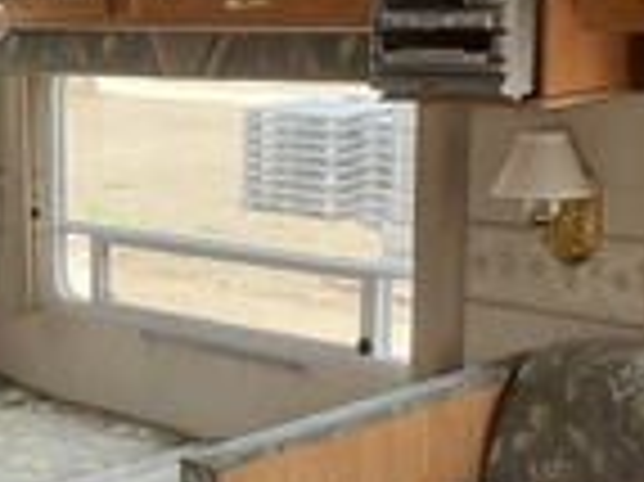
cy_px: 284
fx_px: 1506
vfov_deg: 18.2
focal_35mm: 81
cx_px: 68
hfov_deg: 23.5
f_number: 1.8
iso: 32
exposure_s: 1/137
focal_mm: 3
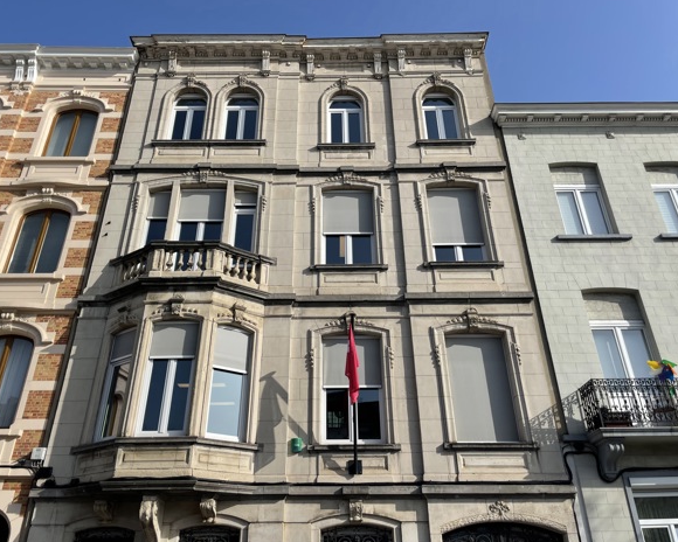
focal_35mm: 28
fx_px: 562
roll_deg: +1.2
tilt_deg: +31.2
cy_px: 267
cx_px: 326
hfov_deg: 62.2
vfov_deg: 51.5
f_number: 1.6
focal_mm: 4.2
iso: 32
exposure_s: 1/4000
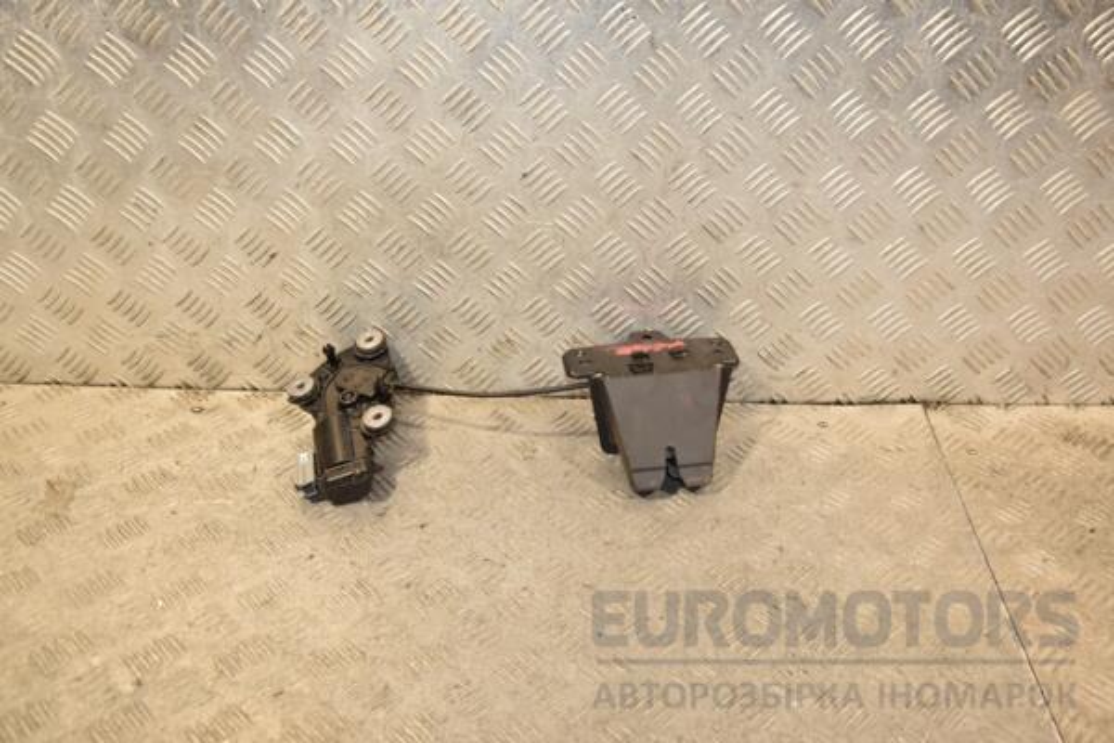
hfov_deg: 53.1
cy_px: 372
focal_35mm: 36
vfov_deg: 36.9
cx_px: 557
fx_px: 1114
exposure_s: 1/200
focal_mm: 24
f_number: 5.6
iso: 800
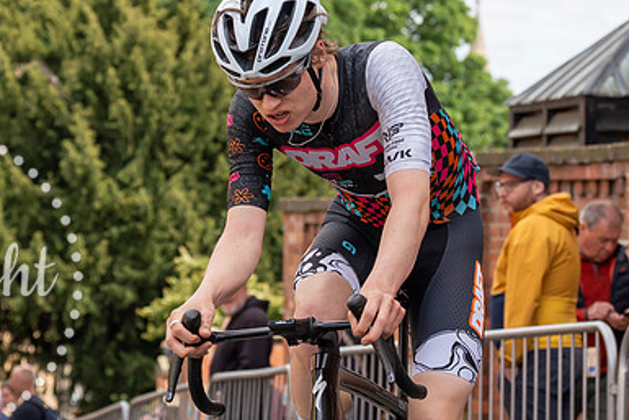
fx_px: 3076
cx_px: 362
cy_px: -14
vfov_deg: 7.8
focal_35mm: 176
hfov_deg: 11.7
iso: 400
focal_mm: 70
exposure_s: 1/1000
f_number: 5
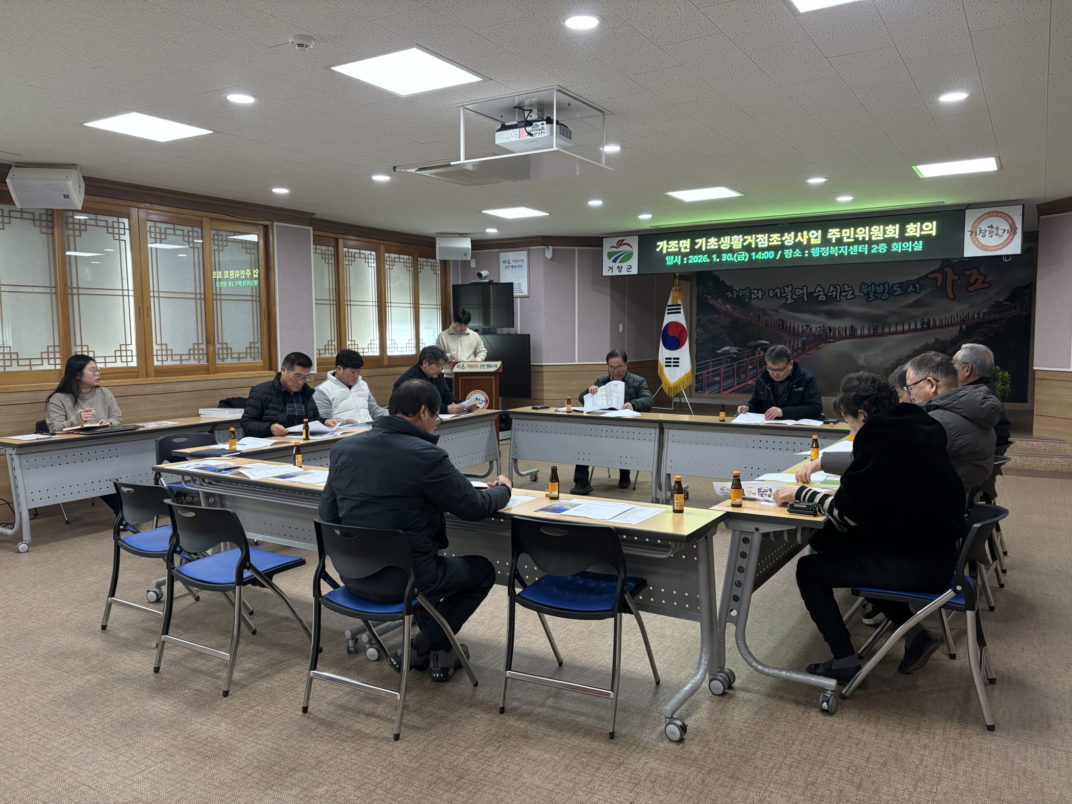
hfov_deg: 67.3
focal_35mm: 26
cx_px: 536
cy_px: 402
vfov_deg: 53.1
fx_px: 805
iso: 160
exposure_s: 1/120
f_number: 1.6
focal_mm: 5.96
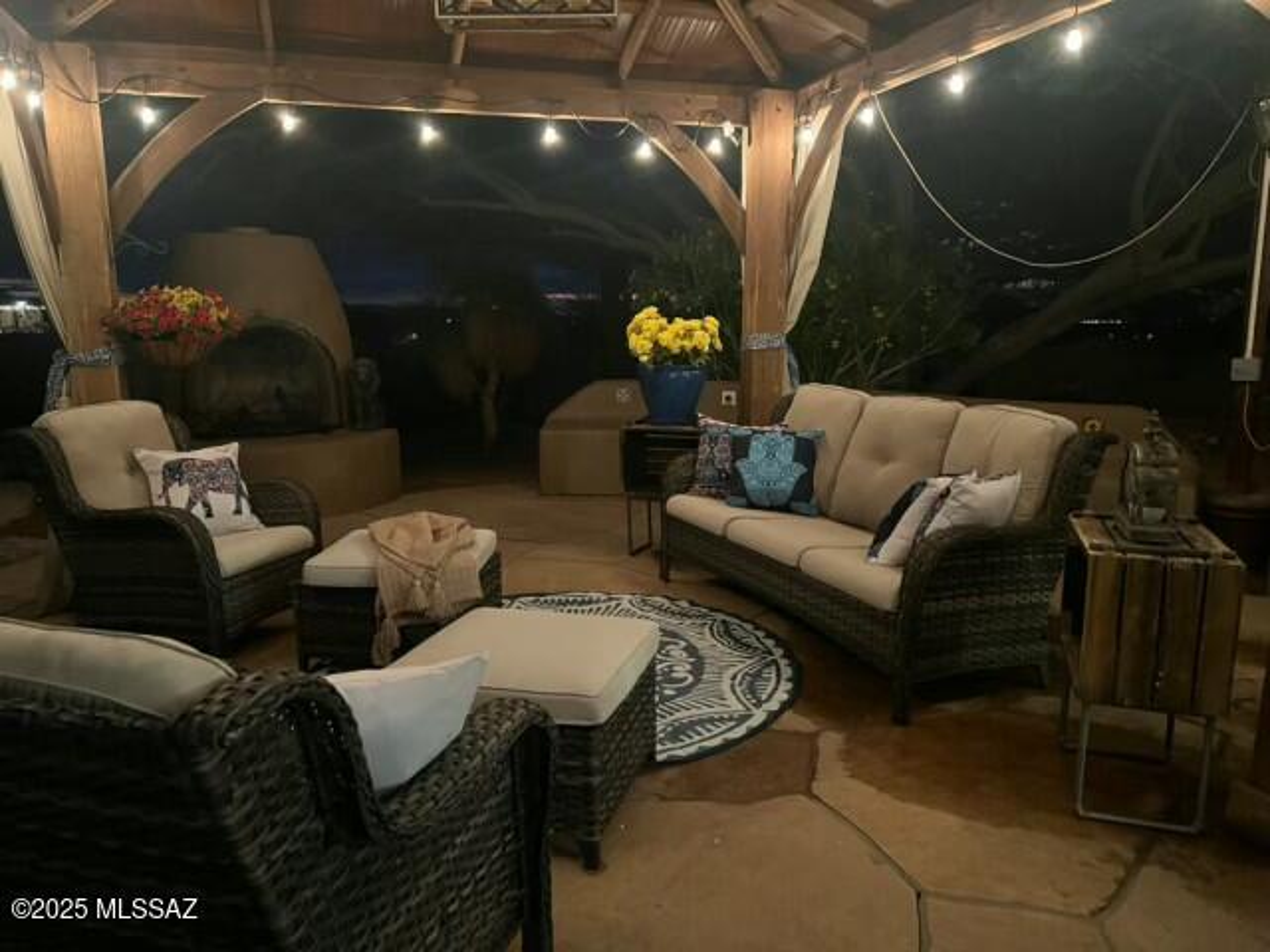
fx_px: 954
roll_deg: +0.1
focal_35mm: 26
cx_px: 635
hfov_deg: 67.3
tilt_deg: -10.6
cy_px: 476
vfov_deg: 53.1
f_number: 1.5
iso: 1000
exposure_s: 1/30
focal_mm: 5.7
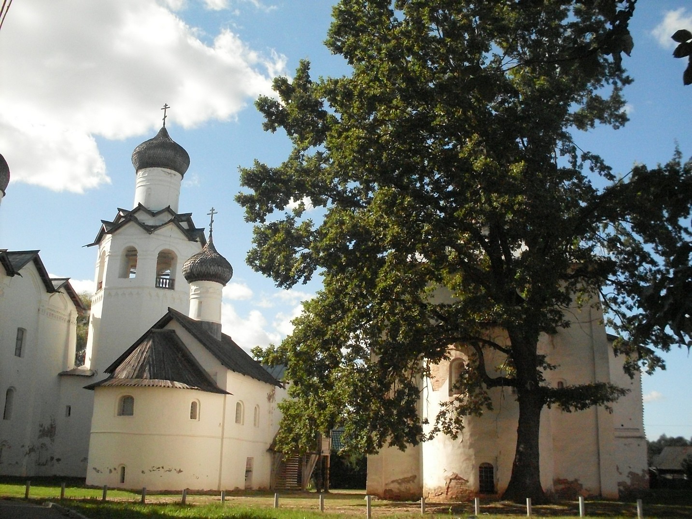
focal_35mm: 38
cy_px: 260
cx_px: 346
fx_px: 760
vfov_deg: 37.7
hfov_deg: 49.0
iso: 400
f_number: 8.4
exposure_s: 1/750
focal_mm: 6.3
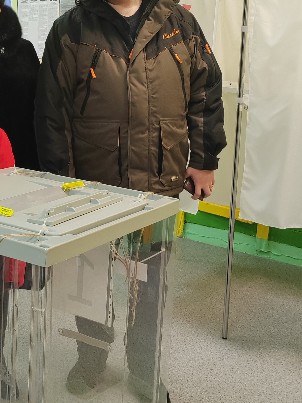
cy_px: 141
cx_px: 68
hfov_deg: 23.4
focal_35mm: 62
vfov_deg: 31.0
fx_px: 721
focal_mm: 5.52
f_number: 1.9
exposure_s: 1/100
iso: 602
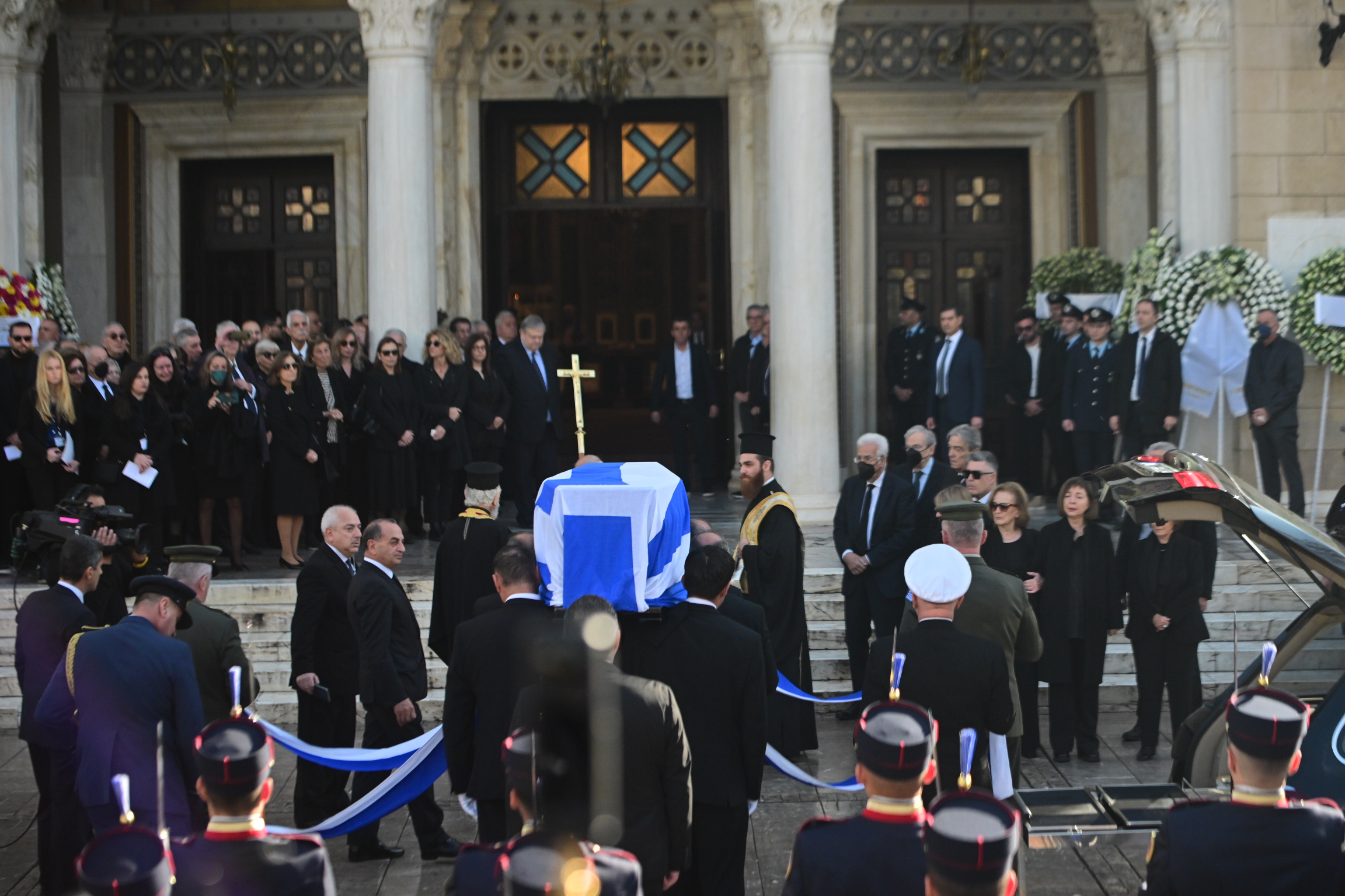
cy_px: 448
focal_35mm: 70
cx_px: 672
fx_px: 2615
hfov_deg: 28.8
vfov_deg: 19.5
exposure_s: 1/5000
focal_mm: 70
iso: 1000
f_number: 3.2
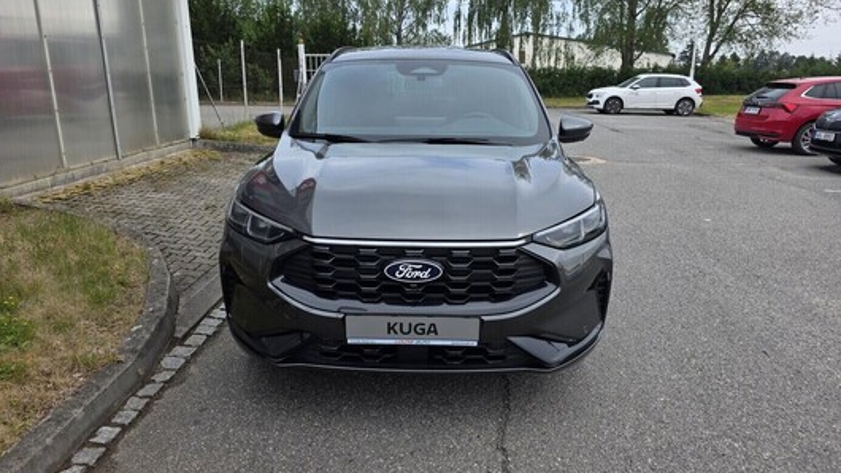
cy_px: 220
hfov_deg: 71.9
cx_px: 417
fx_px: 580
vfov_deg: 44.3
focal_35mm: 26
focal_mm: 6.3
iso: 80
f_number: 1.7
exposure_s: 1/2843
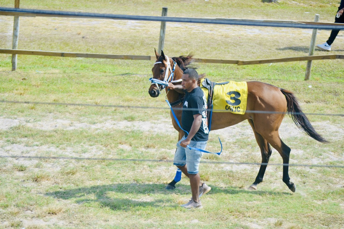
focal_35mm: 128
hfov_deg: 16.1
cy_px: 114
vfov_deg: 10.8
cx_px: 172
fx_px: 1218
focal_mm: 85
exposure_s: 1/500
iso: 160
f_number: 5.6
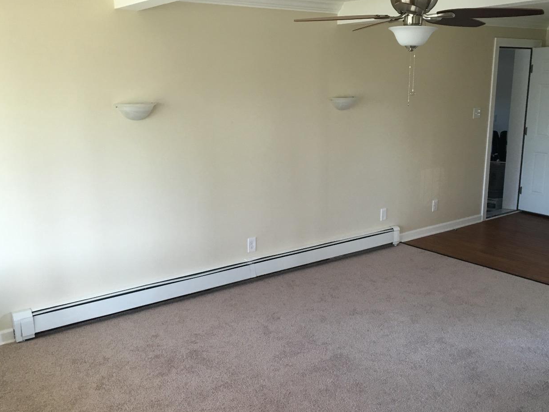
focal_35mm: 34
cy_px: 216
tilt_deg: -12.7
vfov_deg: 41.8
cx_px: 284
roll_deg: +1.1
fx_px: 539
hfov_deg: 53.9
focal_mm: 4.15
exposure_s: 1/15
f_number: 2.2
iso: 32
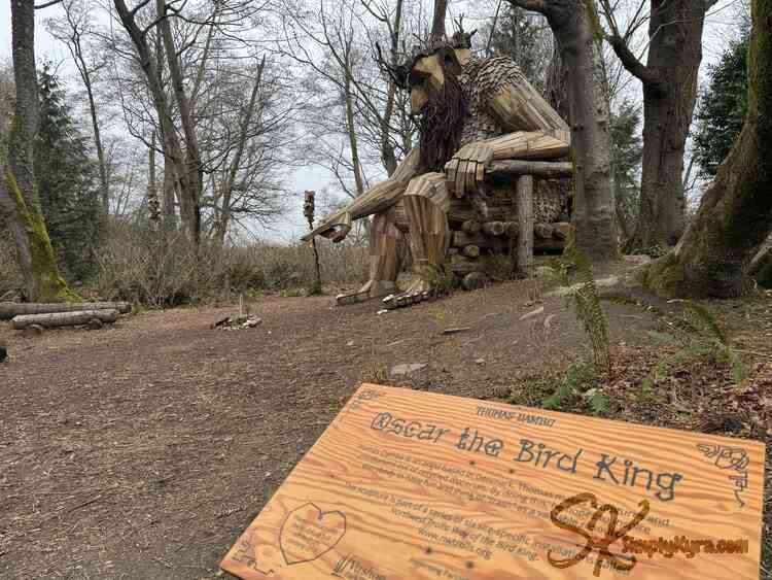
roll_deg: -0.2
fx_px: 535
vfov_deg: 56.8
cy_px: 290
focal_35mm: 24
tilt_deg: -3.4
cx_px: 386
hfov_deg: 71.6
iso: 80
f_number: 1.78
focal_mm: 6.86
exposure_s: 1/888
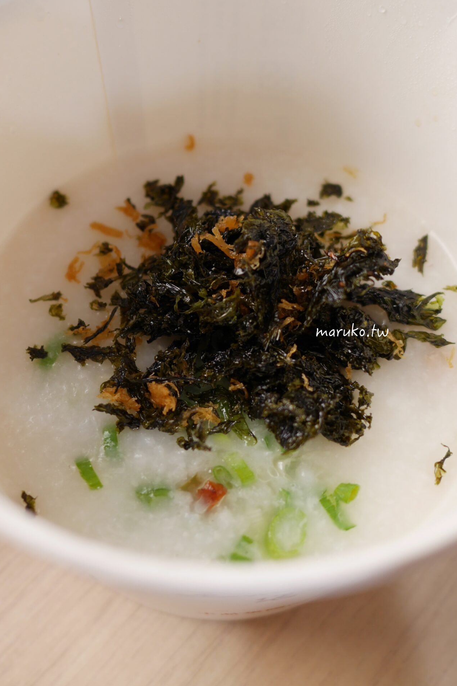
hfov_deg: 31.8
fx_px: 800
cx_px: 187
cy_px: 341
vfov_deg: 46.4
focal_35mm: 42
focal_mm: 15
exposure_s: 1/60
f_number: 2.2
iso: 200
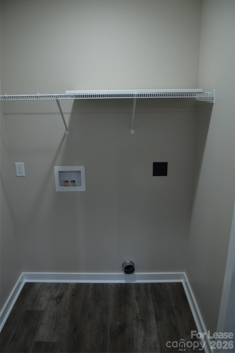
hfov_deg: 47.9
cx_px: 118
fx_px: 265
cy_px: 176
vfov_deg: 67.4
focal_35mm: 27
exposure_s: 1/60
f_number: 3.5
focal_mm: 18
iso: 450
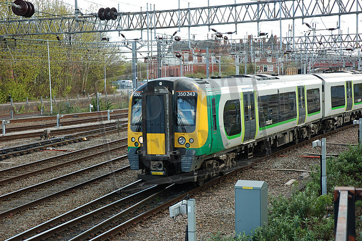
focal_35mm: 72
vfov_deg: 18.9
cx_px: 181
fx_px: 724
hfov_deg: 28.1
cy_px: 120
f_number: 5.6
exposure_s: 1/125
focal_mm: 48
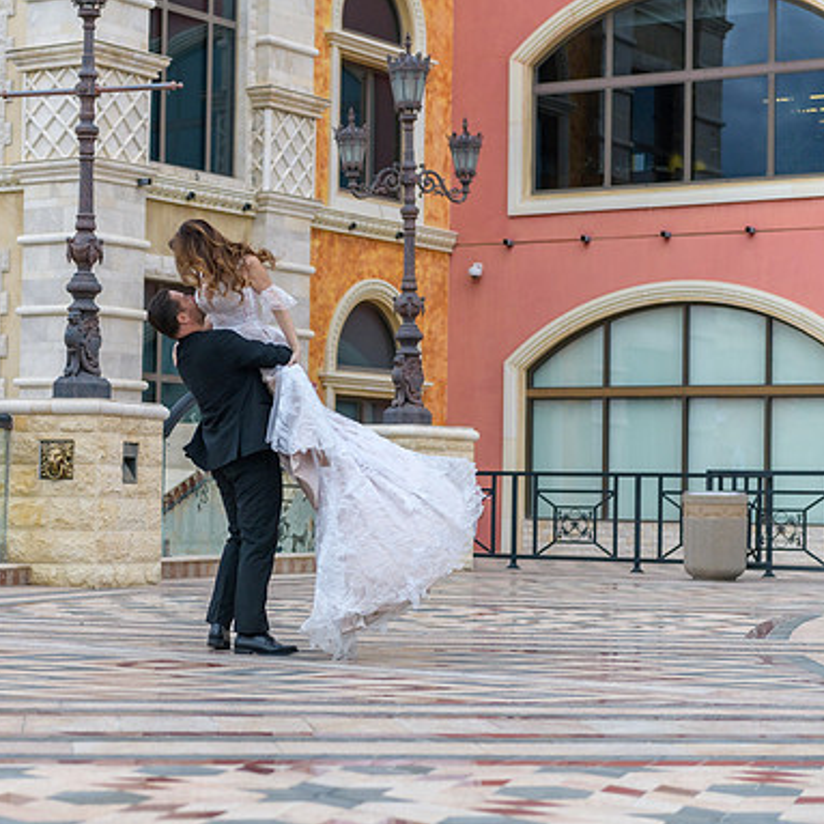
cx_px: 245
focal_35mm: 90
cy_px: 414
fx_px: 2424
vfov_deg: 19.3
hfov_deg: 19.2
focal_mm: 70
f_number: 2.8
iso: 400
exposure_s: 1/3200
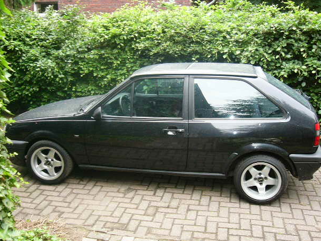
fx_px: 343
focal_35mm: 37
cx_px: 160
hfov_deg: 50.1
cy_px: 117
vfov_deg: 38.7
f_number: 2.8
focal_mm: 5.8
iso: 100
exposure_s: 1/60
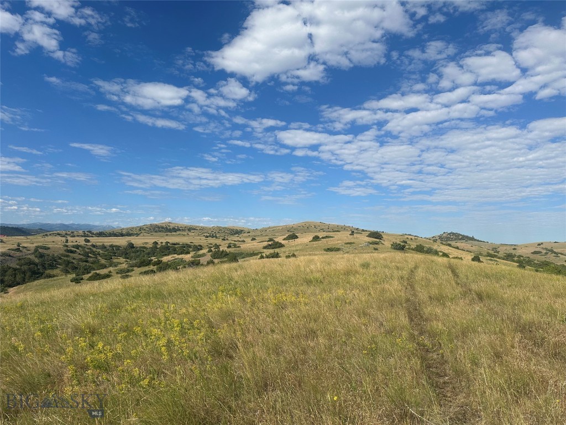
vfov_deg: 56.8
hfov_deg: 71.6
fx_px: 392
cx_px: 283
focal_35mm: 24
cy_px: 212
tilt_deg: +4.8
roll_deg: -1.5
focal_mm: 6.86
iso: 80
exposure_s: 1/7042
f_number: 1.78
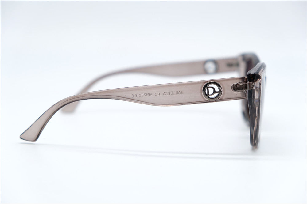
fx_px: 622
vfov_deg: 18.7
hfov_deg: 27.7
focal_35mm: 73
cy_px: 102
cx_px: 154
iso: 160
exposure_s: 1/150
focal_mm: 48.4
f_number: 4
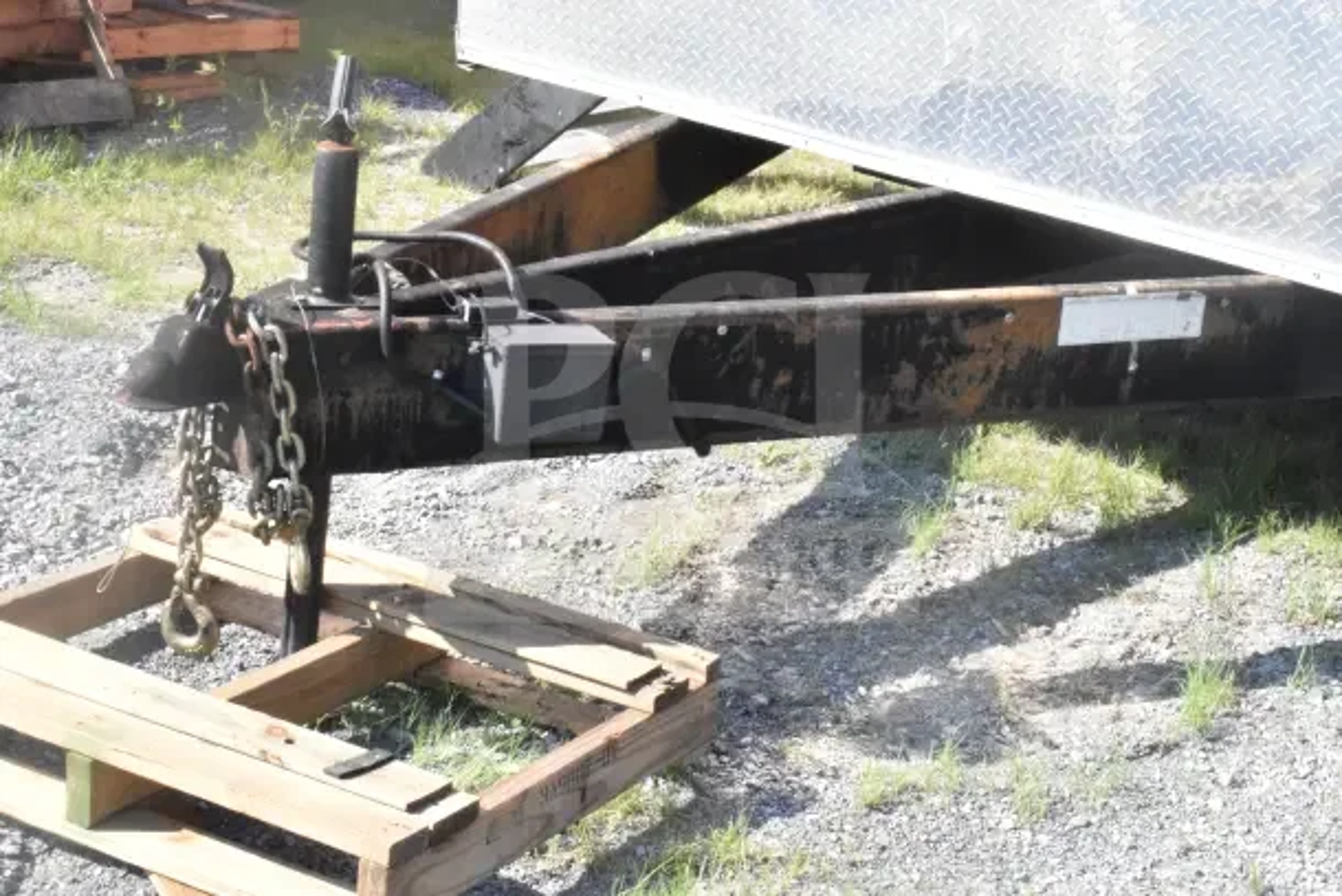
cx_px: 671
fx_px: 2237
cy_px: 448
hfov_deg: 33.4
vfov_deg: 22.6
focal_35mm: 60
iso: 3200
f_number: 32
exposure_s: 1/160
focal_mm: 40
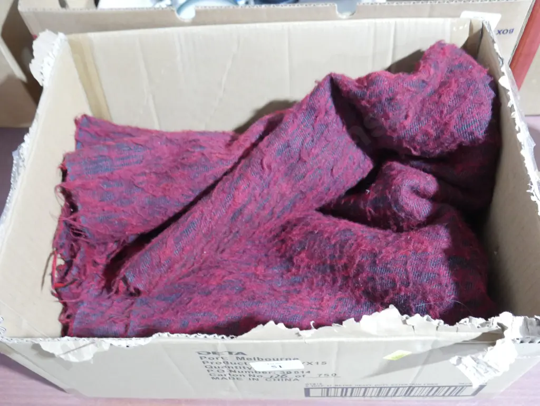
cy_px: 203
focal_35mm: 36
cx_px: 270
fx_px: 562
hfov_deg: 51.3
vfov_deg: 39.7
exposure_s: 1/30
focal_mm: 18
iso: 3200
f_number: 4
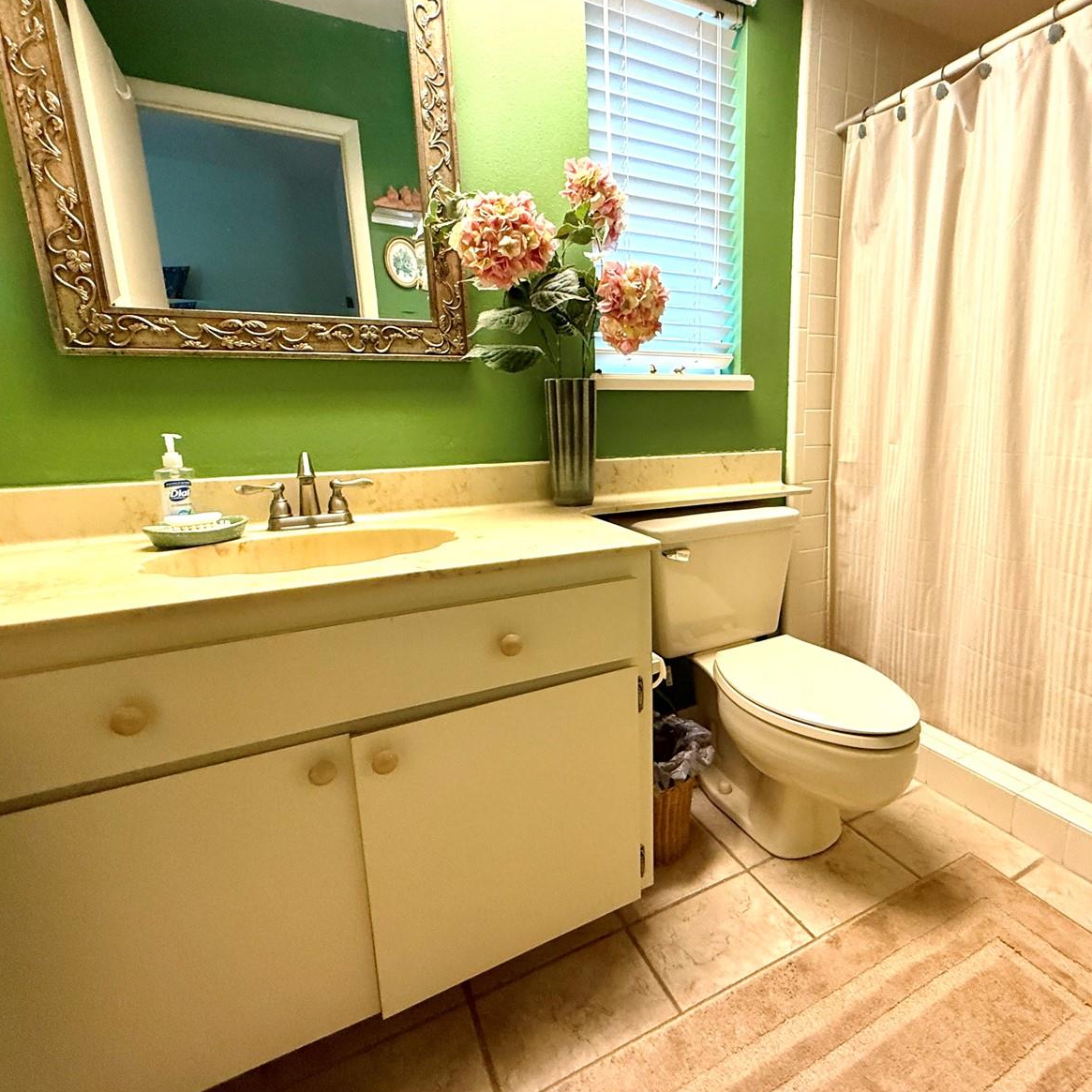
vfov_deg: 84.0
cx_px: 635
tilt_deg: -11.8
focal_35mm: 17
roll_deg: -0.1
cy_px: 535
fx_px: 607
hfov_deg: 83.3
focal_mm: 2.22
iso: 320
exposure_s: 1/60
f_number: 2.2
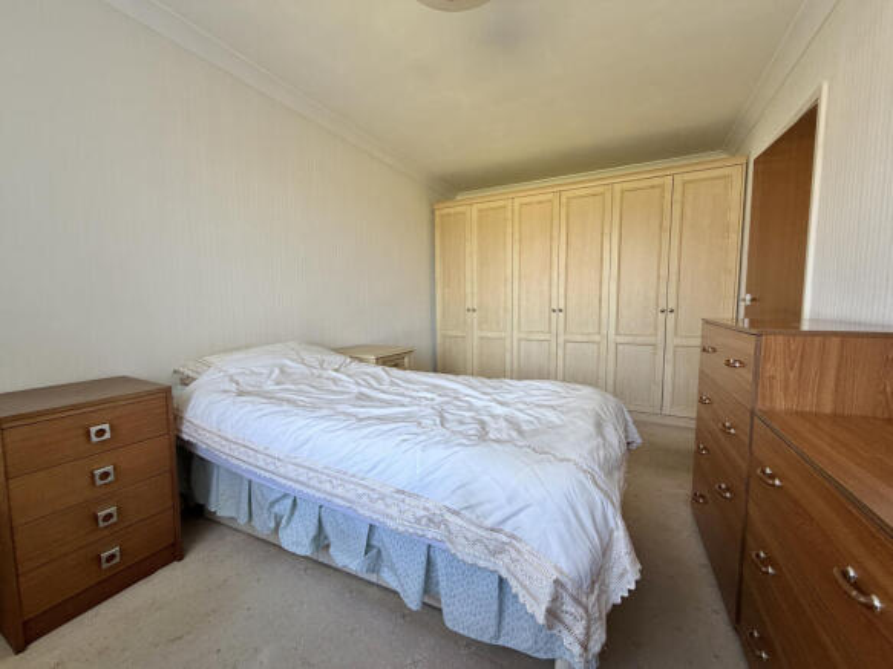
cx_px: 446
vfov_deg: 85.7
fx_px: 361
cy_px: 334
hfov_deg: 102.1
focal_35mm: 14
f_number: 2.2
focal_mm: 2.22
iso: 160
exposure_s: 1/121
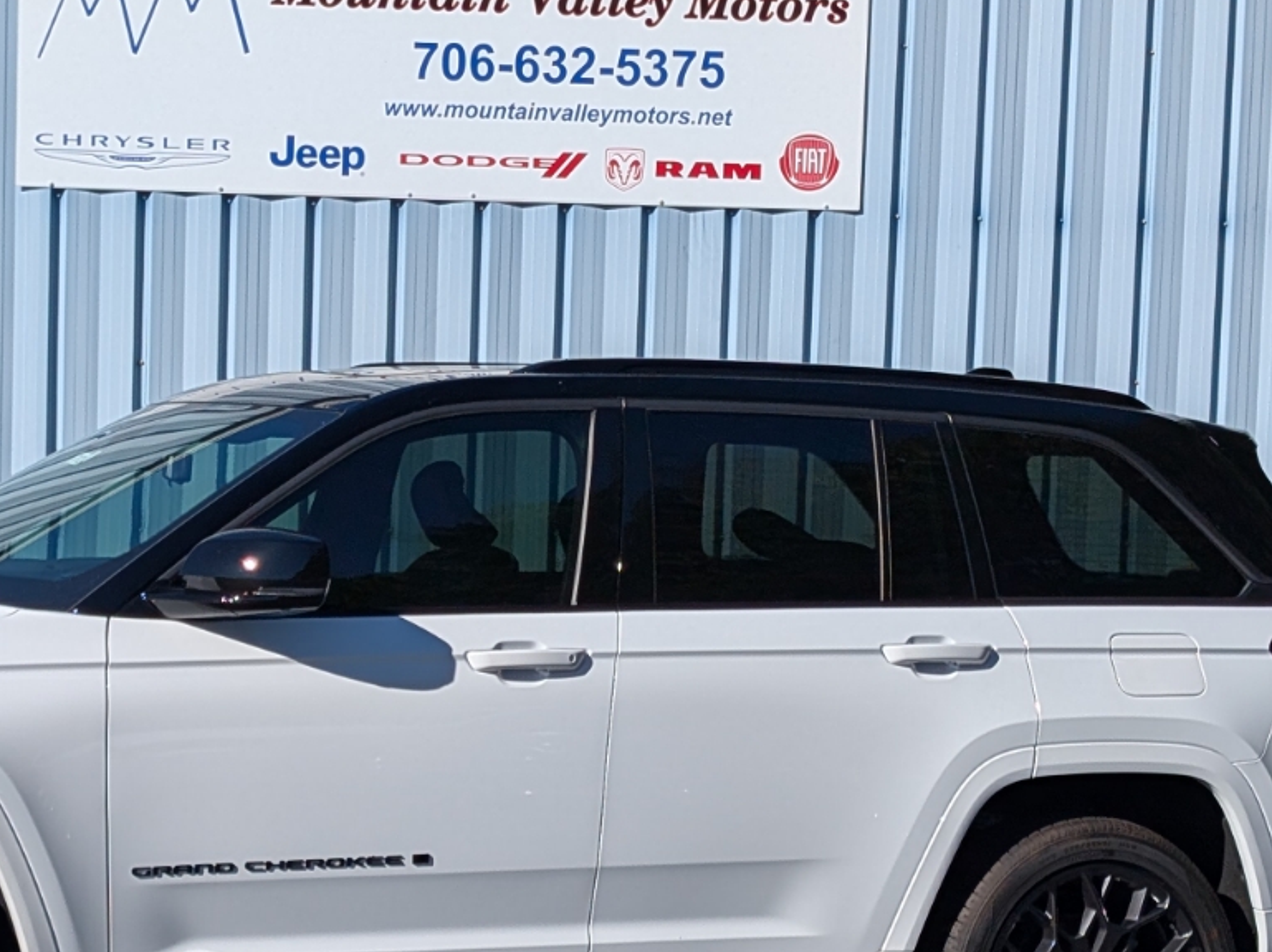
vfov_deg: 14.5
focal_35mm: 102
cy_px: 643
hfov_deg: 19.1
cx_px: 313
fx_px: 3746
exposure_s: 1/1789
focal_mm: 6.9
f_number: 1.68
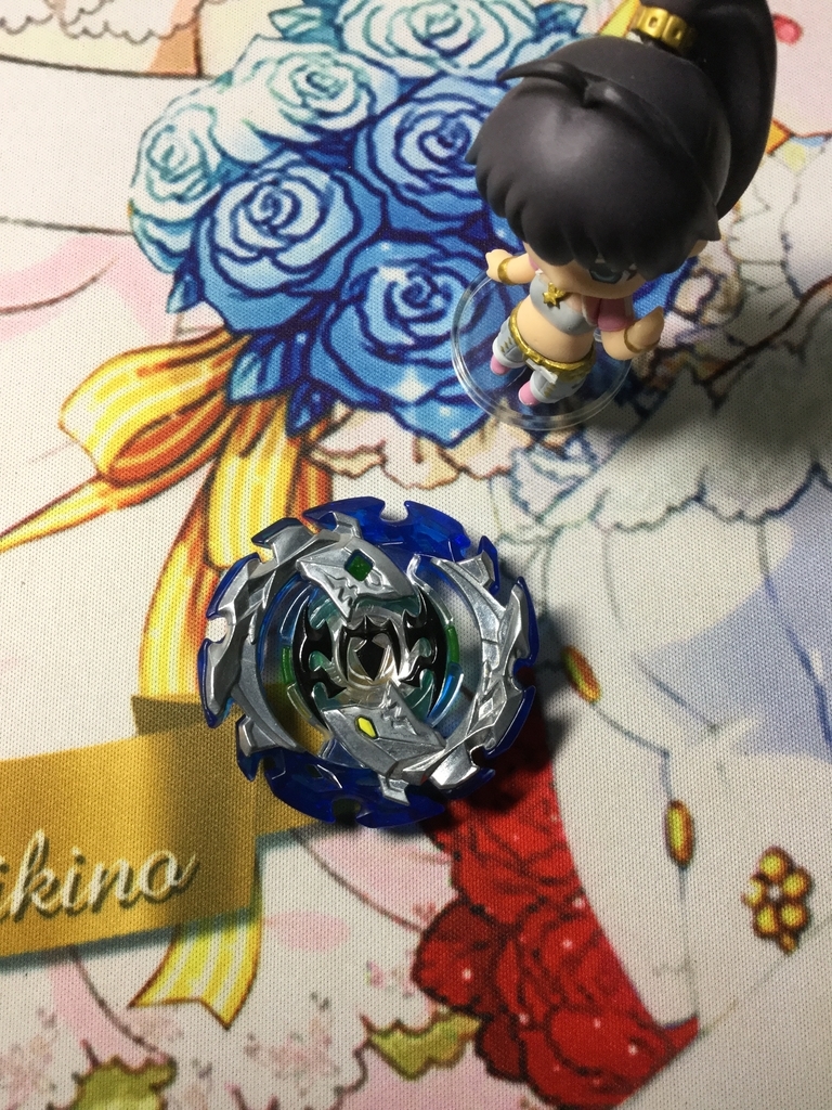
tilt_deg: -76.1
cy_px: 555
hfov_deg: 45.4
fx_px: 993
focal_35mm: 31
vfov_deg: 58.4
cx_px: 416
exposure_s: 1/30
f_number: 2.4
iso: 25
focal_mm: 3.3
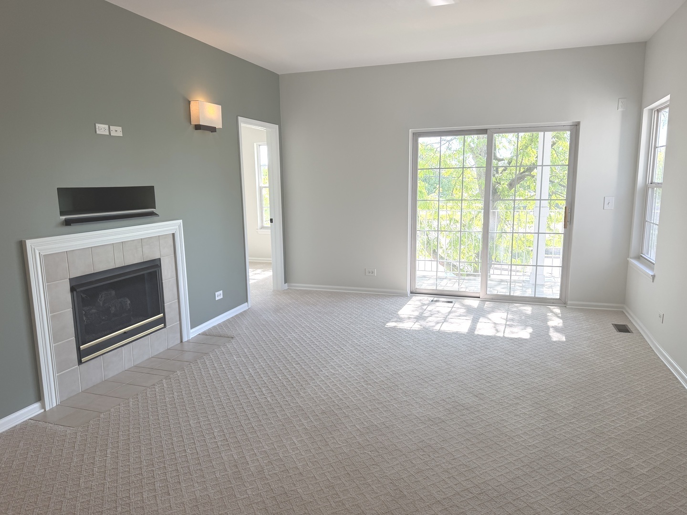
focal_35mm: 24
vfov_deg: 56.8
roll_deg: +0.7
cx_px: 344
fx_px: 476
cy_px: 258
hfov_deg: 71.6
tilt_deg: -9.0
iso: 80
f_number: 1.78
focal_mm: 6.76
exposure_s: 1/199
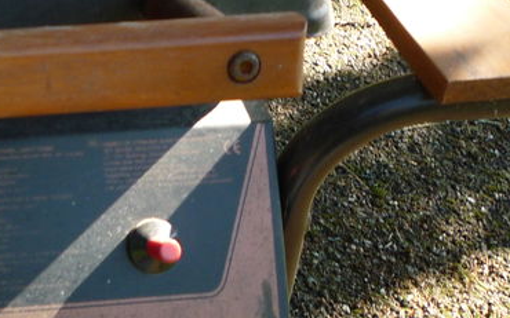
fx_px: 1195
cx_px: -145
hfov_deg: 21.8
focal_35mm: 86
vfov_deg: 14.9
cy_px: -3
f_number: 3.3
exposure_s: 1/80
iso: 100
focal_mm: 5.2
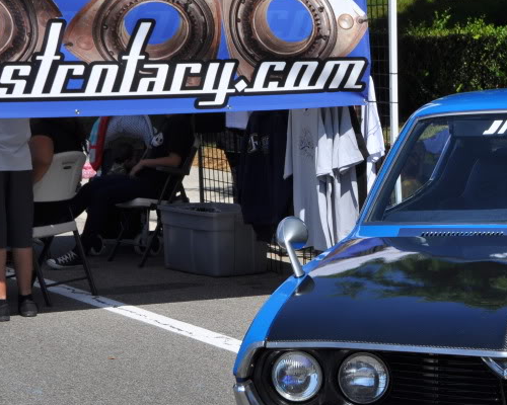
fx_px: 1816
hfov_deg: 15.6
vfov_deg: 12.7
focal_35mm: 121
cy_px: 315
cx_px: 497
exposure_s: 1/640
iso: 200
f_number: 13
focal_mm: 42
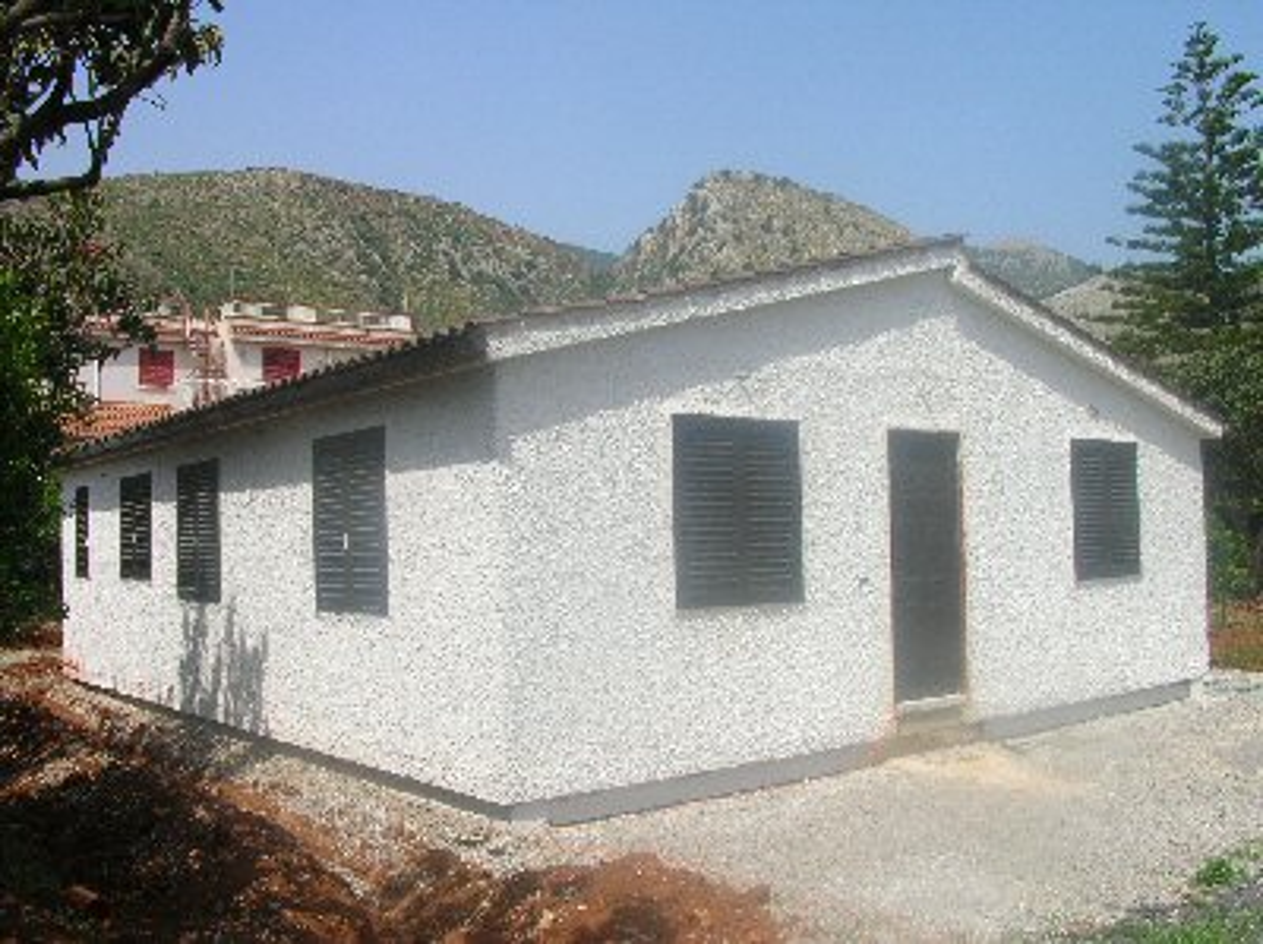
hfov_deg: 52.7
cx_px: 632
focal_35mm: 35
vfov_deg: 40.6
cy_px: 472
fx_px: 1275
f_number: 5.6
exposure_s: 1/291
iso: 50
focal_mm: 5.8
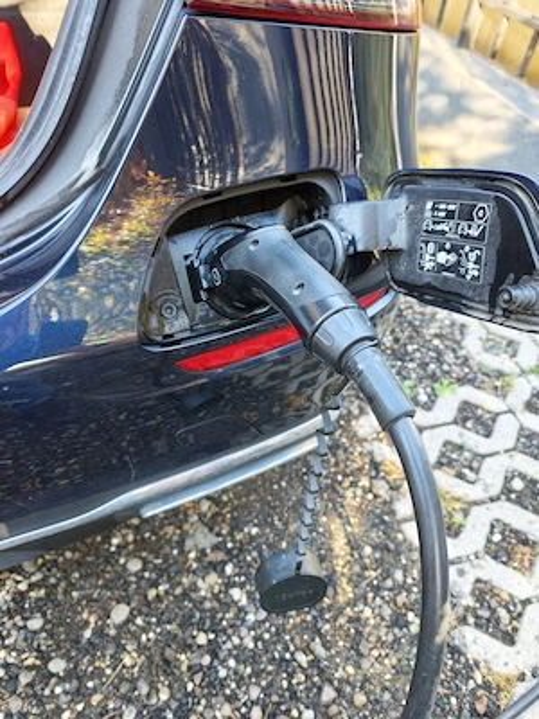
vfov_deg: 73.9
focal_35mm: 23
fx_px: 478
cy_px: 360
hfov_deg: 58.9
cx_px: 270
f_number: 1.67
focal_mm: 6.62
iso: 64
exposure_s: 1/100
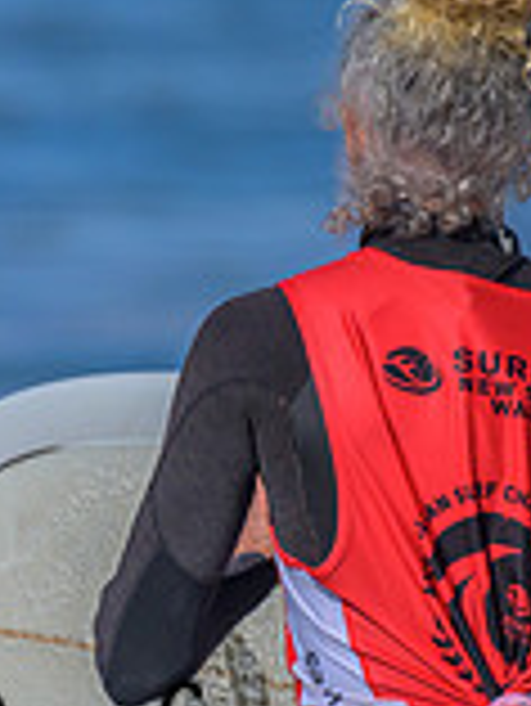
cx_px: 135
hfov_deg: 0.4
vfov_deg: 0.5
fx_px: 81129
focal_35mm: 3972
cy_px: 713
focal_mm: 1120
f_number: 9
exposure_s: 1/2000
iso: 360
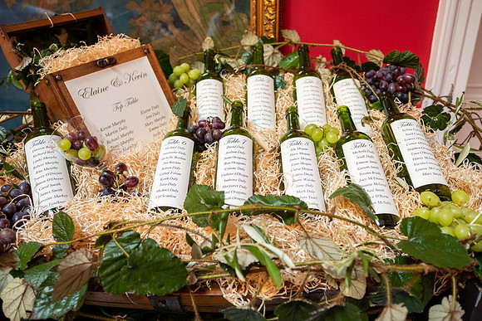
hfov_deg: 73.5
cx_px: 241
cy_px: 160
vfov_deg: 53.0
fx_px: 323
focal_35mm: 24
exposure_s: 1/125
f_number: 2.2
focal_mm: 16
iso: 1250
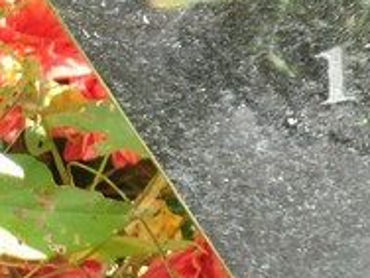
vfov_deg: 12.7
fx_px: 1090
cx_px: 785
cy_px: -274
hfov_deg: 14.9
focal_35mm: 102
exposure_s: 1/100
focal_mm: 5.31
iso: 64
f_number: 1.7
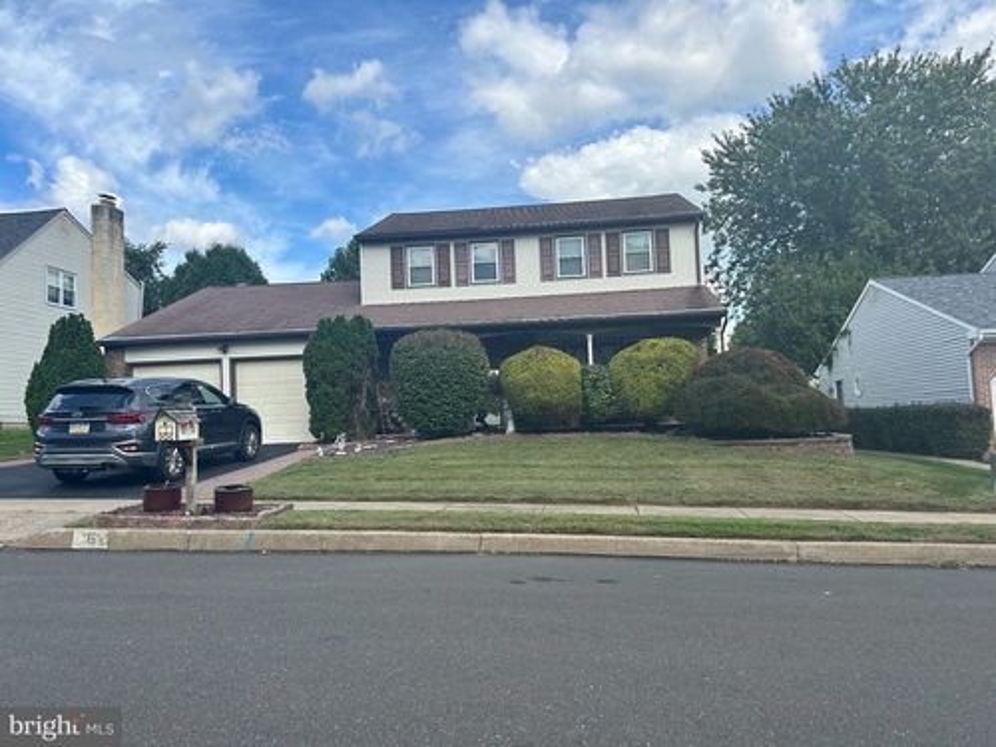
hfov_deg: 67.3
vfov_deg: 53.1
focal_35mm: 26
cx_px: 498
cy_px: 374
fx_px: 748
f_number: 1.5
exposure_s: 1/3077
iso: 50
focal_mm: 5.7
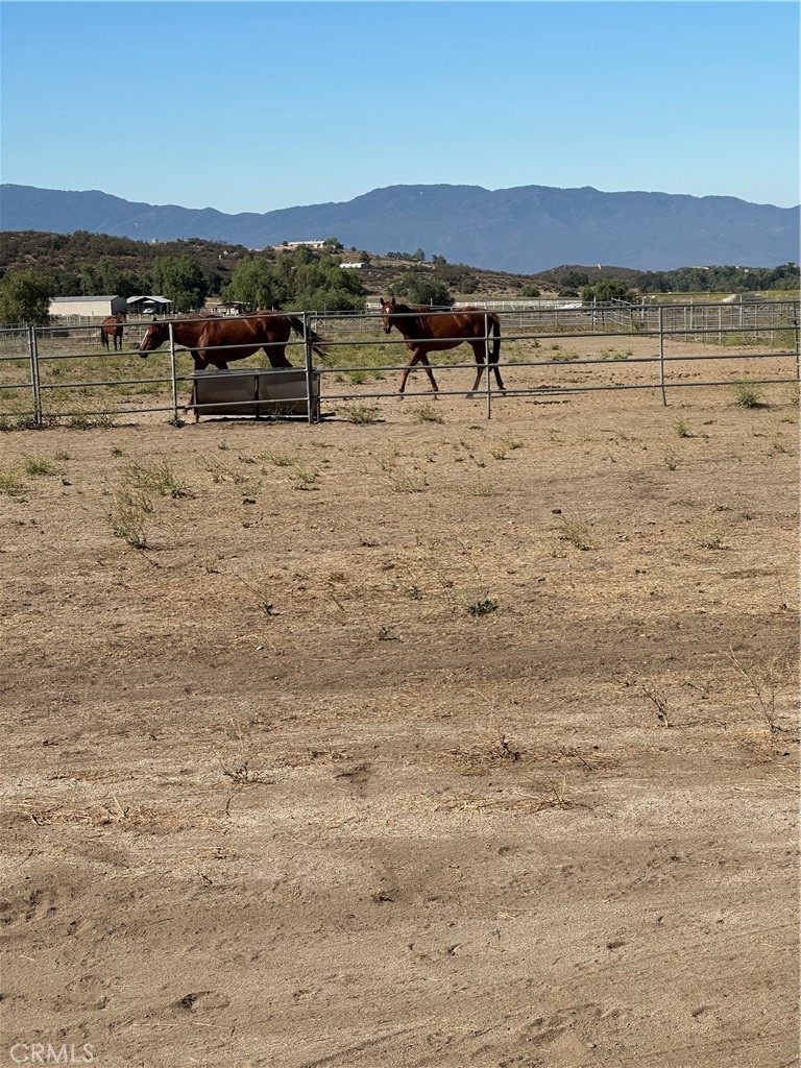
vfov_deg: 25.3
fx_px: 2376
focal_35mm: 77
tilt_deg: -2.0
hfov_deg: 19.1
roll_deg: +2.9
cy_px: 534
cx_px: 400
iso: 32
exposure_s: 1/1043
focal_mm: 9
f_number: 2.8
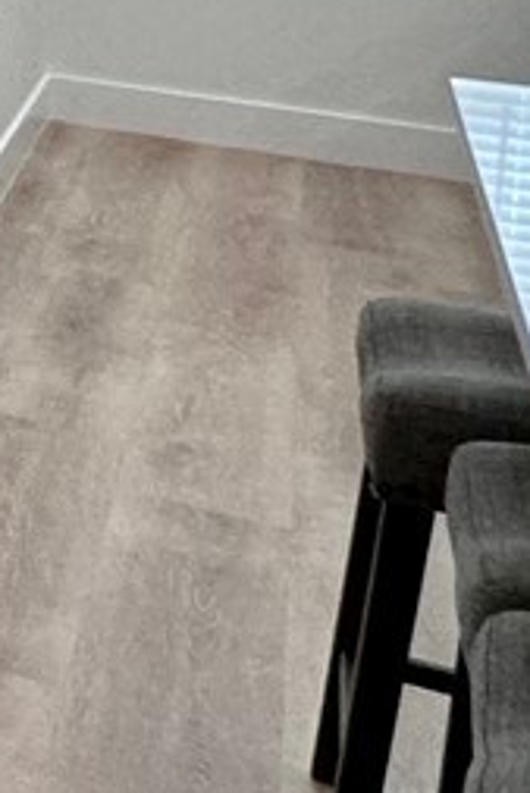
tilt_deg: -2.7
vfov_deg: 20.1
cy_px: -270
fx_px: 2029
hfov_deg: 8.0
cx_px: -1640
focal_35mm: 92
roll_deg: -1.4
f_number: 2.2
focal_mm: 2.22
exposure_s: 1/120
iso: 125
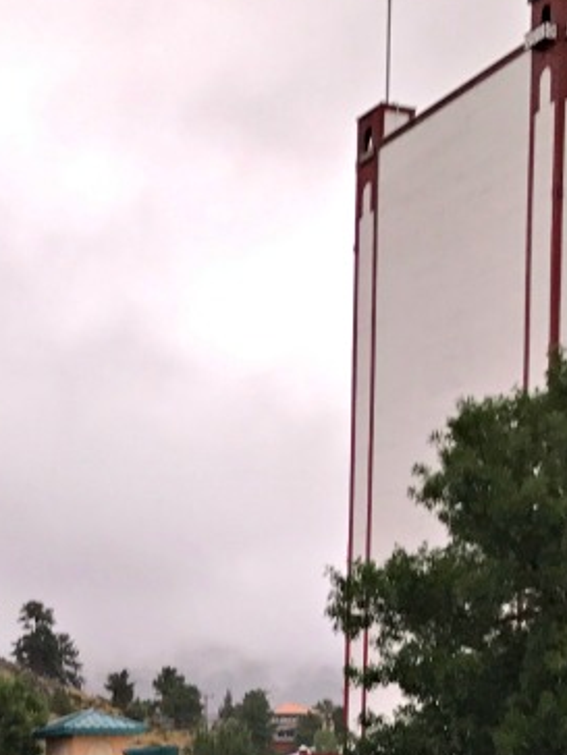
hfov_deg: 18.5
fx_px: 1682
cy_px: 973
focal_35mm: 77
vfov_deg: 22.7
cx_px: -42
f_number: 1.8
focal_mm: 3.99
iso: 25
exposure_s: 1/120
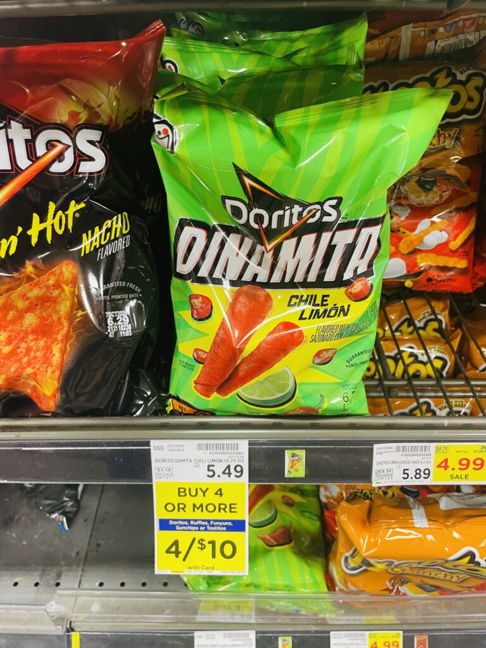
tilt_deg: -41.6
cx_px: 243
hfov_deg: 53.1
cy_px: 324
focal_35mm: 26
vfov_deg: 67.3
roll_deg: +1.9
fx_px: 487
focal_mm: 4.2
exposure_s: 1/60
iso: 160
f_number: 1.6
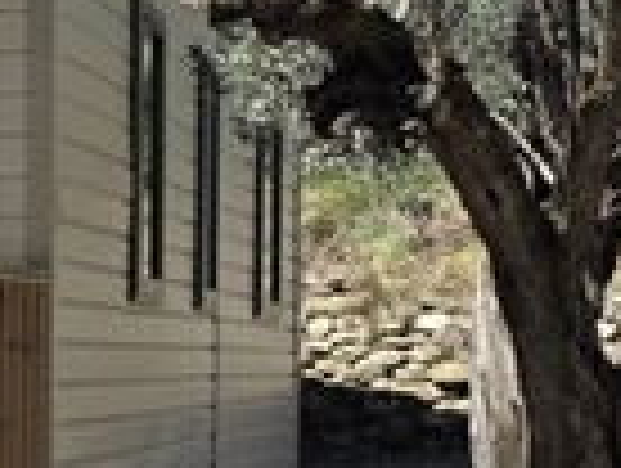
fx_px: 2390
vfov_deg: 11.2
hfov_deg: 14.5
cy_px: 243
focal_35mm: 133
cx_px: -36
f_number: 1.7
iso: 80
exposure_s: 1/3972
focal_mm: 6.3
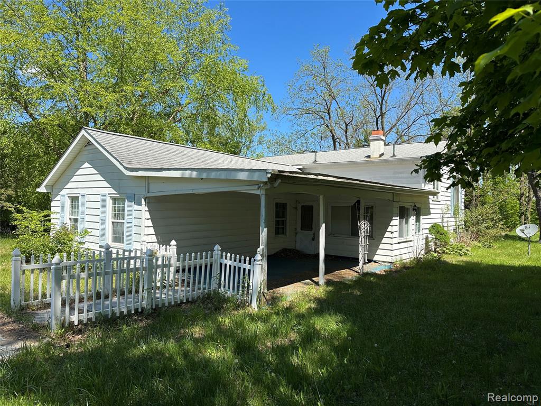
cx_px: 270
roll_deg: -1.5
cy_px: 203
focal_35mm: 24
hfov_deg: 71.6
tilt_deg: +0.9
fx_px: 375
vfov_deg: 56.8
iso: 80
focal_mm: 6.86
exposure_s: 1/2732
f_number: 1.78
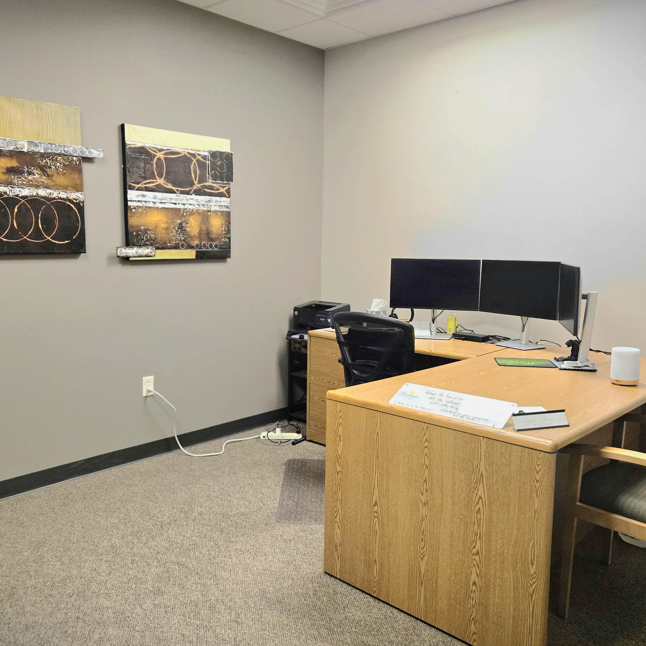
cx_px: 310
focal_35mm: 30
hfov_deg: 54.0
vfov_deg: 54.0
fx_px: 633
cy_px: 321
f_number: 1.8
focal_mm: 5.4
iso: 200
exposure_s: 1/120
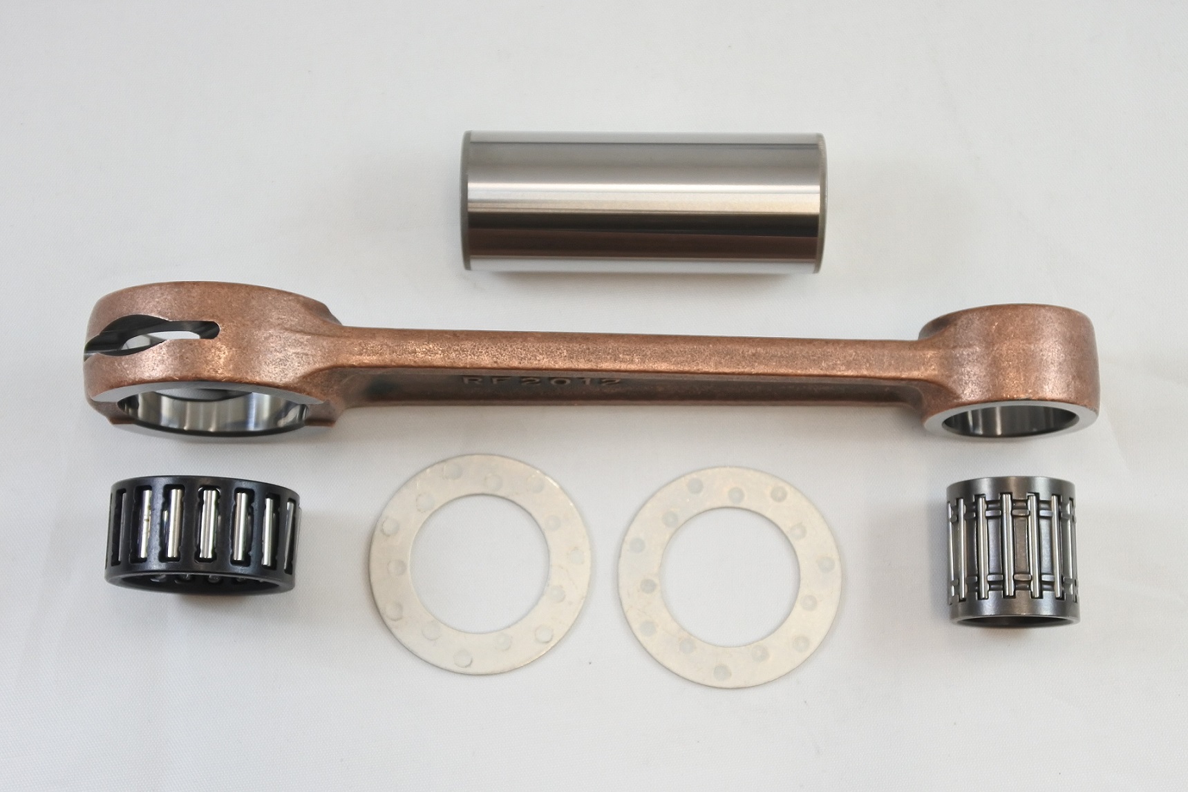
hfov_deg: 41.9
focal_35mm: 47
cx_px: 594
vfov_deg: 28.7
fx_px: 1551
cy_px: 396
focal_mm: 17.6
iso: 400
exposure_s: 1/125
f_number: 4.5
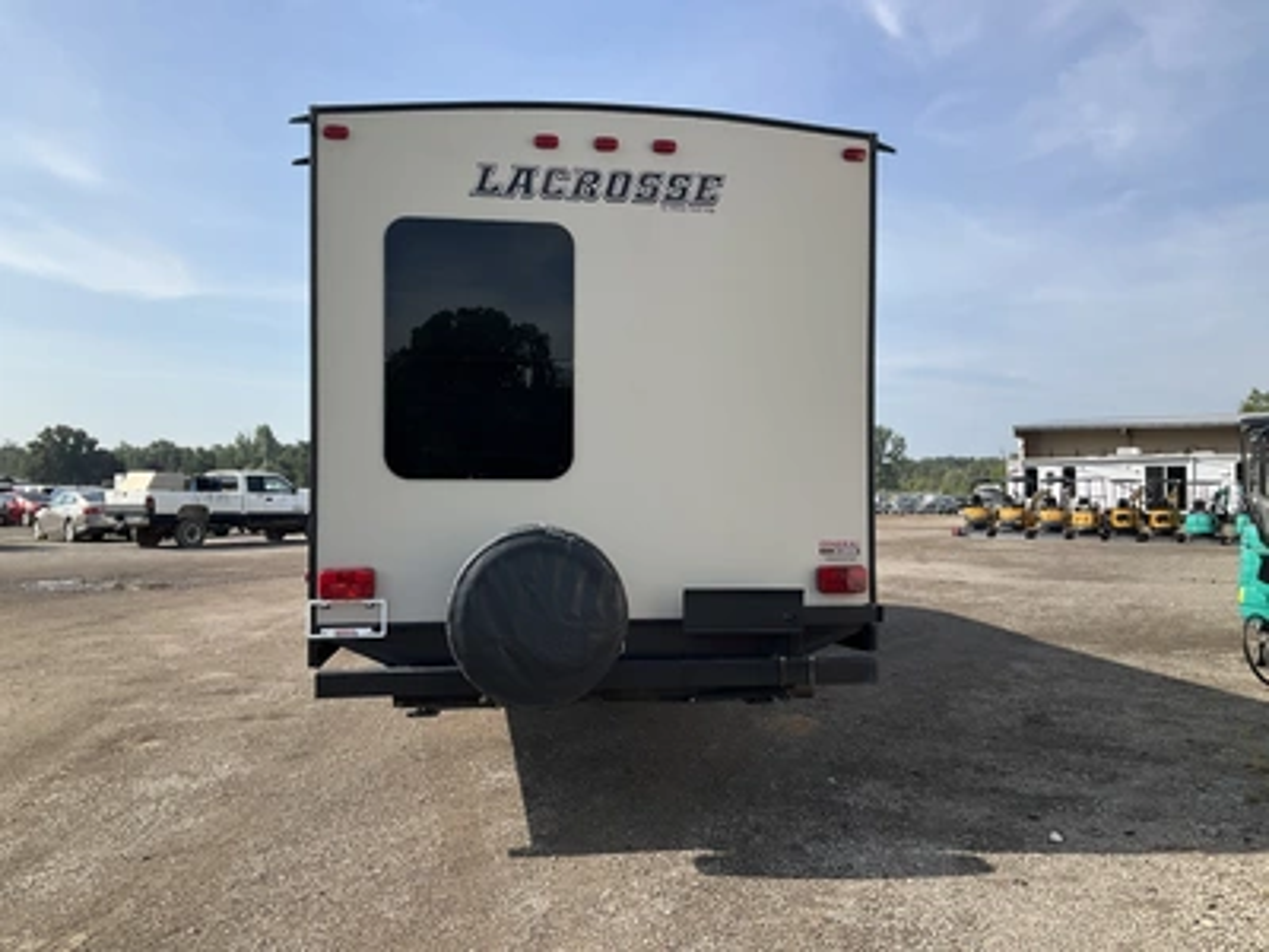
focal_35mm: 29
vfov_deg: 48.2
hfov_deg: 61.7
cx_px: 634
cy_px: 476
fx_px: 1063
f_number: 1.8
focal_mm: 3
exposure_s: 1/1730
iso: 25
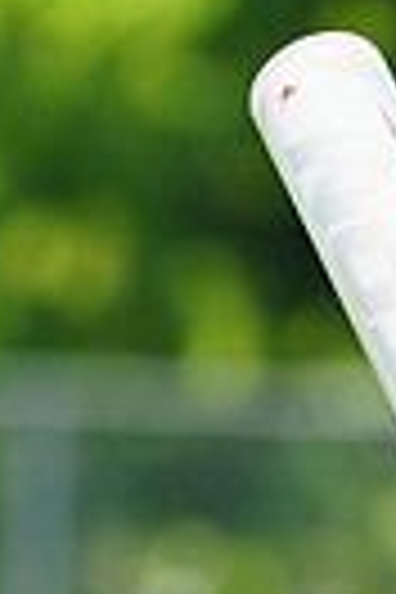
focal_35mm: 1264
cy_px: 1098
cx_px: 814
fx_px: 20854
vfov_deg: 1.6
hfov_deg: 1.1
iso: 200
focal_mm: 288
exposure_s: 1/200
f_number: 9
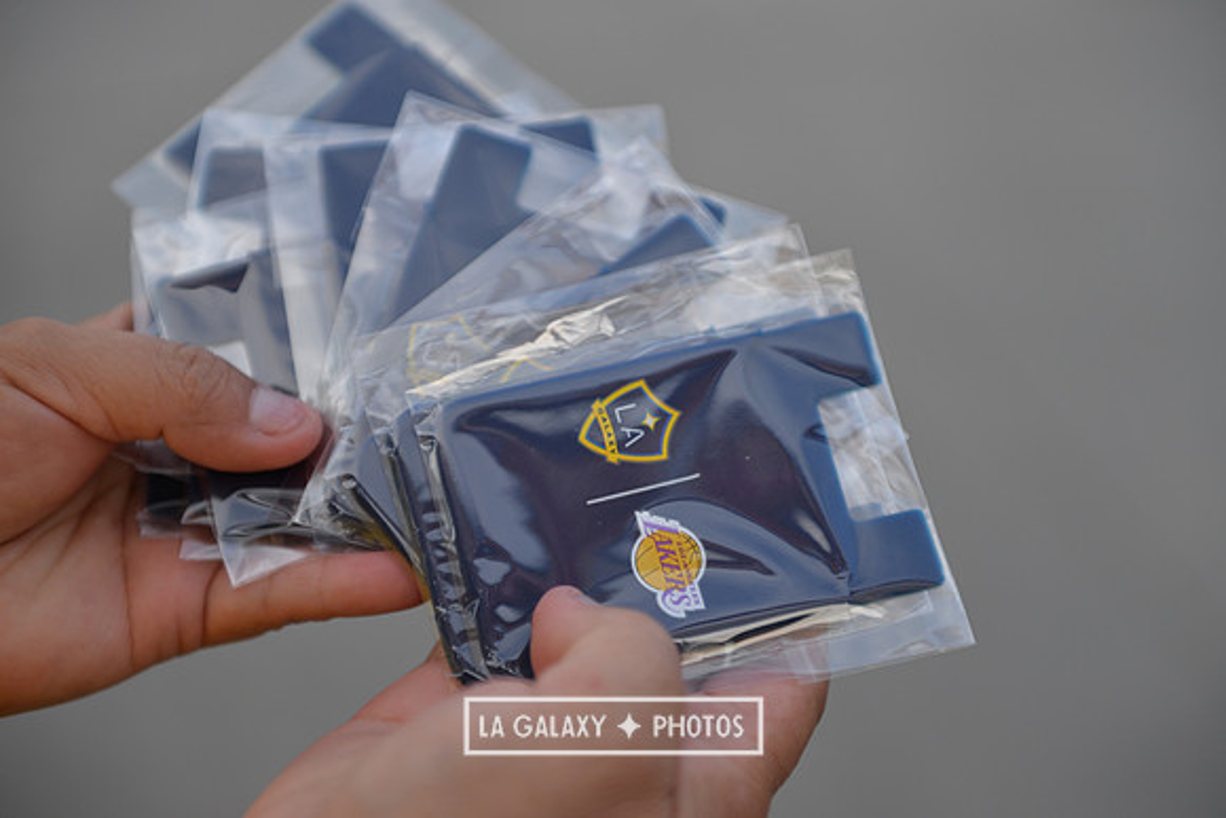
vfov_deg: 19.5
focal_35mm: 70
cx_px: 613
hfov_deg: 28.8
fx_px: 2384
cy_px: 409
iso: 360
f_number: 2.8
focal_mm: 70
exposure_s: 1/640
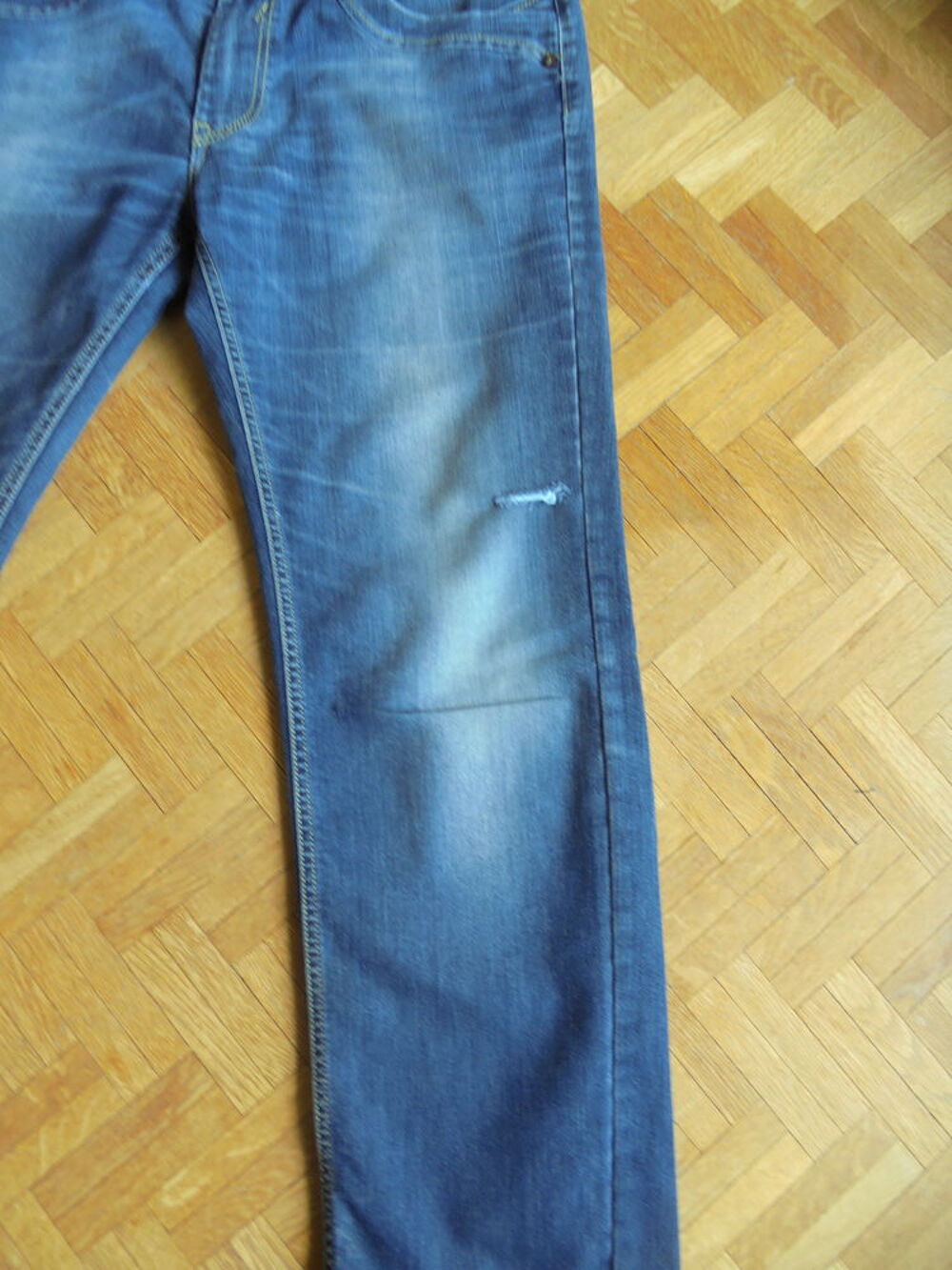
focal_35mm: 26
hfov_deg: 53.1
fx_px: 953
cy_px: 635
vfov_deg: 67.3
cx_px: 476
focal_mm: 4.6
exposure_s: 1/30
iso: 100
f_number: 3.5
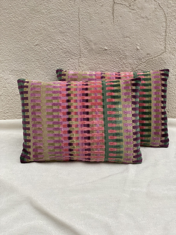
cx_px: 88
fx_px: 353
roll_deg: -0.1
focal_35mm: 52
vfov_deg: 36.8
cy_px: 118
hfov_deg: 28.0
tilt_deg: -25.1
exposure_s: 1/122
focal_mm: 6
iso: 160
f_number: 2
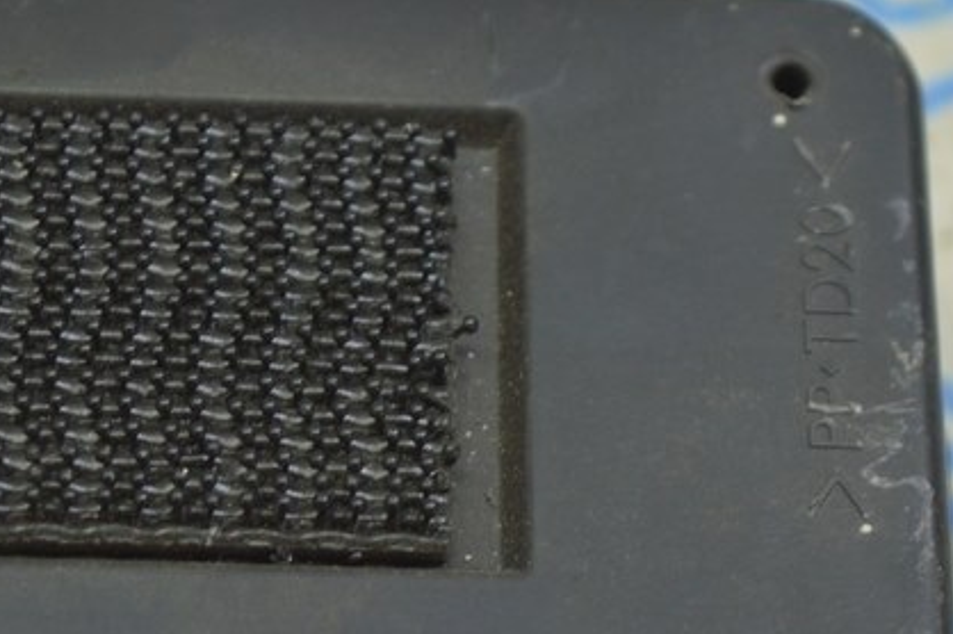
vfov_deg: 6.8
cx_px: 301
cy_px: 444
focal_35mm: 202
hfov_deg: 10.2
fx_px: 5349
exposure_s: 1/20
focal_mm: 55
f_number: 5.6
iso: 400
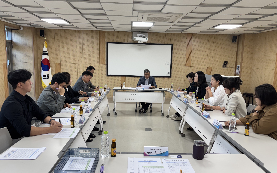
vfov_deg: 44.5
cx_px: 138
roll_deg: -1.6
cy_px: 87
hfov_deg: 66.5
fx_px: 211
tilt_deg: -7.7
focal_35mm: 28
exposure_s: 1/120
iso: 80
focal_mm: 5.96
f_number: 1.6
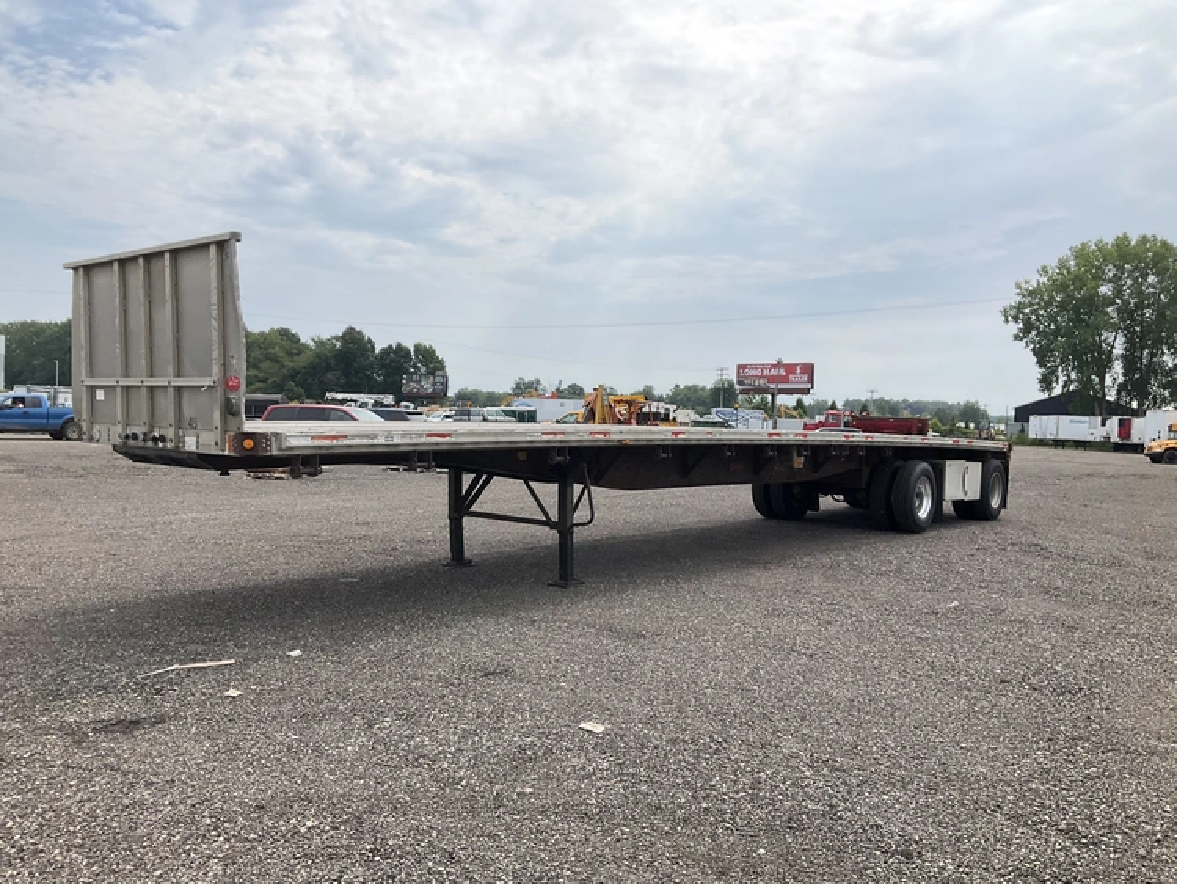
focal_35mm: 29
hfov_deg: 61.6
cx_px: 588
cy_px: 442
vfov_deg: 48.3
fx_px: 986
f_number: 1.8
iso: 25
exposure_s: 1/3322
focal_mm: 3
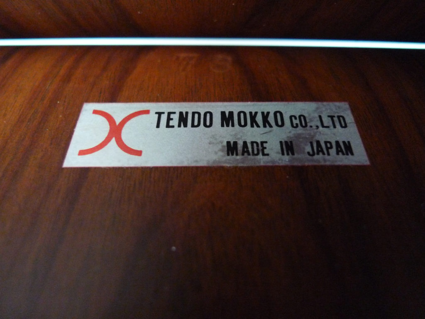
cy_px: 160
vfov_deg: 56.8
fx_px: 295
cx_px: 212
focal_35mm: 24
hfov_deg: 71.6
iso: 800
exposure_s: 1/30
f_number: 2
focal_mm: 5.1
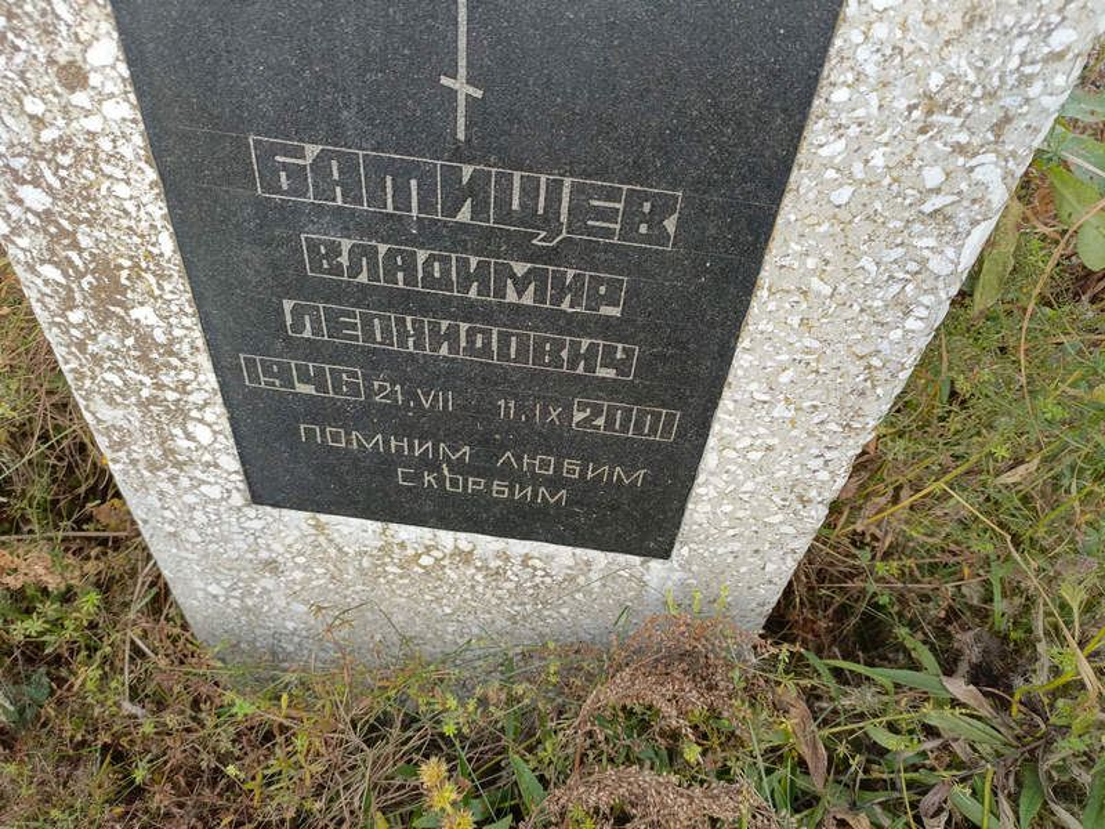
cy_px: 414
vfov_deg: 54.9
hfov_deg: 69.4
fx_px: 798
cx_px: 552
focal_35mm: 25
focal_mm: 4.76
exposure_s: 1/100
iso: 130
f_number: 1.69
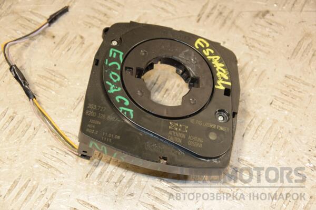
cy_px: 105
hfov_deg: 21.9
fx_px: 816
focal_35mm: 93
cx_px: 158
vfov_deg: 14.7
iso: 800
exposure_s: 1/160
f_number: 5.3
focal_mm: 62
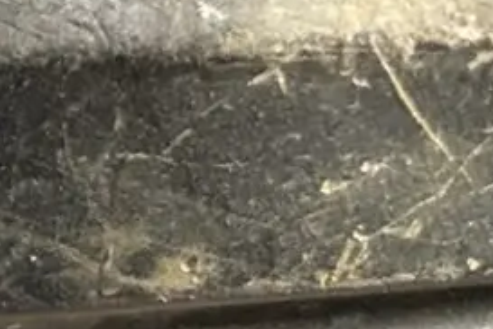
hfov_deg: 8.7
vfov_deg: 6.9
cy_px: -430
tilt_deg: -73.2
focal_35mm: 190
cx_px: -1047
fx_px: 2602
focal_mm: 5.7
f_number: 1.5
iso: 320
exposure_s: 1/50
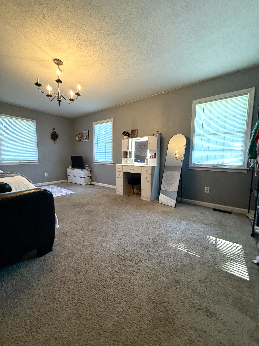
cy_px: 173
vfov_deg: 102.1
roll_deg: -0.4
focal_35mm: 14
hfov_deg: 85.7
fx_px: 140
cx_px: 130
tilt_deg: -5.5
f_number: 2.2
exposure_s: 1/60
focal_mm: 2.22
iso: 400
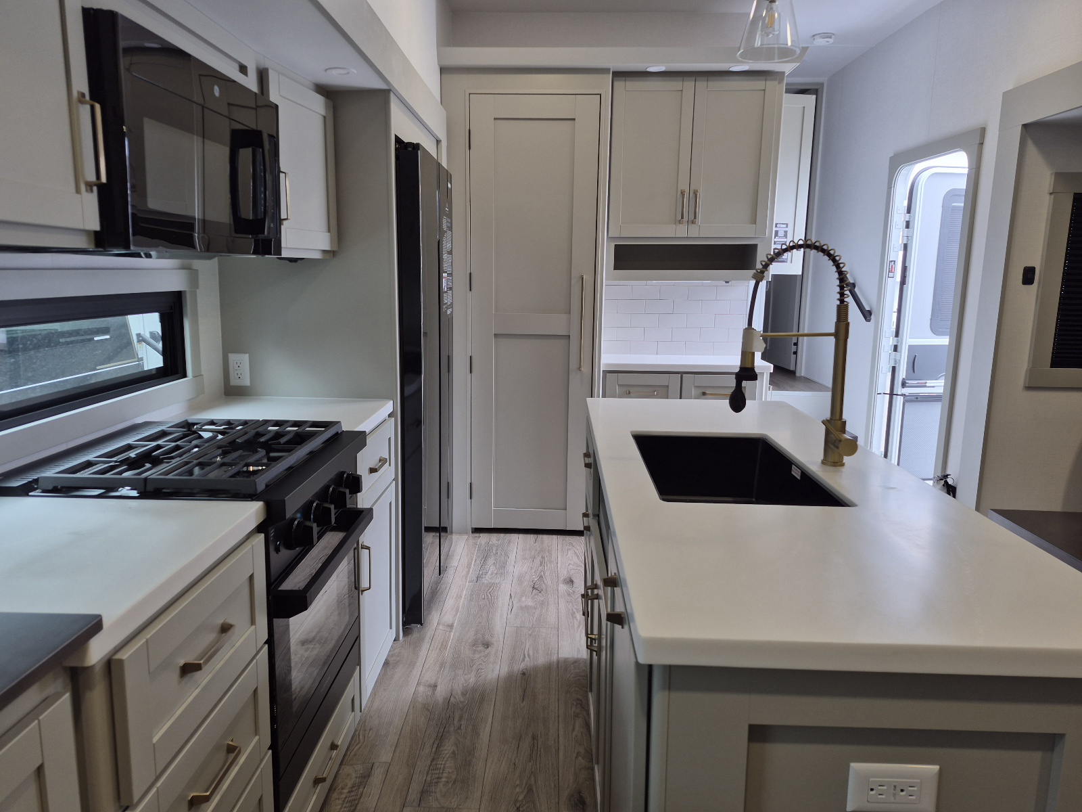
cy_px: 406
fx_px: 719
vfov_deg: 58.9
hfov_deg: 73.9
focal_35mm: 23
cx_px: 541
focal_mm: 5.4
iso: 32
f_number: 1.8
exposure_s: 1/51
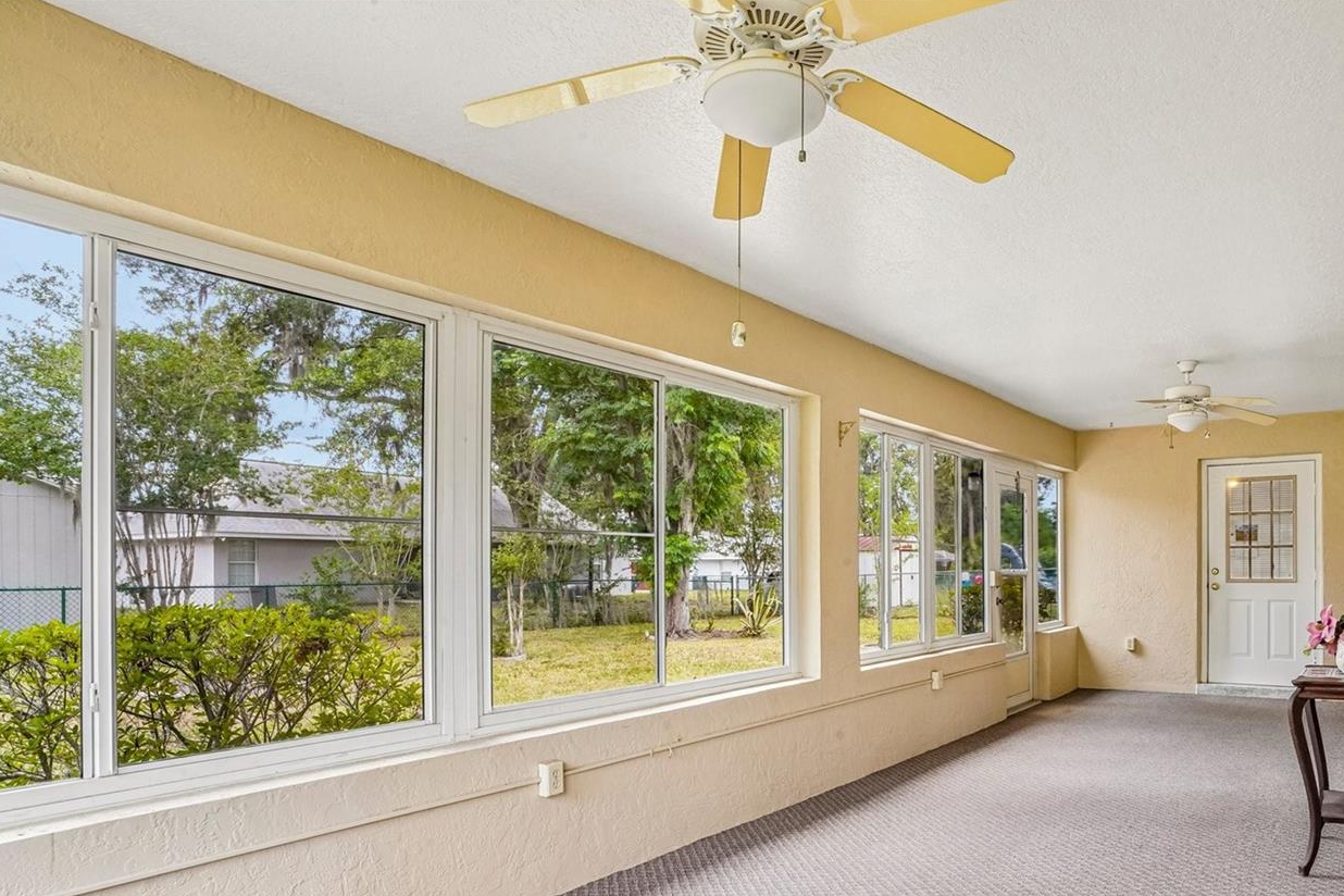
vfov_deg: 56.4
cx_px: 862
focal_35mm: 22
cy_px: 573
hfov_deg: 76.8
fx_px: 821
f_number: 18
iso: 400
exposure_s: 1/5
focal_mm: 17
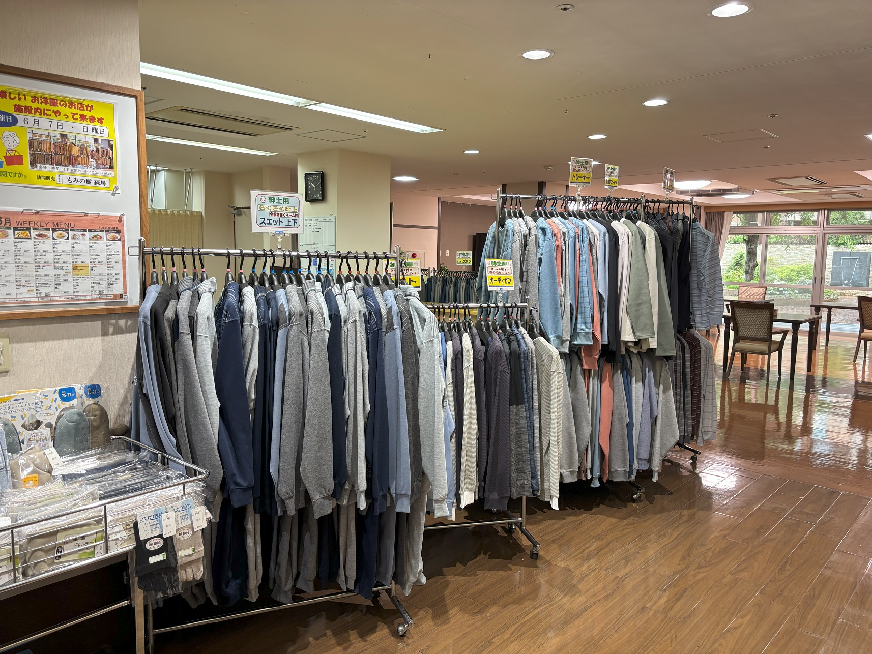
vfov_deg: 53.1
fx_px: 655
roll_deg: -0.7
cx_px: 436
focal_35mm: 26
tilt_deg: -6.0
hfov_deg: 67.3
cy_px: 327
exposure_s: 1/50
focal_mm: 5.96
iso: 100
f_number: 1.6
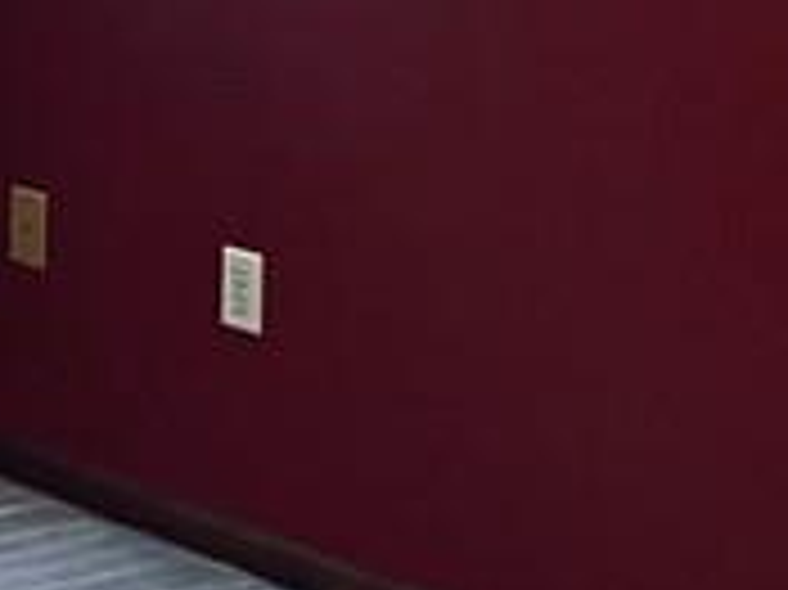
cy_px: -257
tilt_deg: -4.9
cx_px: -1013
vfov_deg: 9.5
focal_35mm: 152
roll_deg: -0.5
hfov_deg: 11.2
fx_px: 3458
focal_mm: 4.2
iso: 400
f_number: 1.6
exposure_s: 1/60
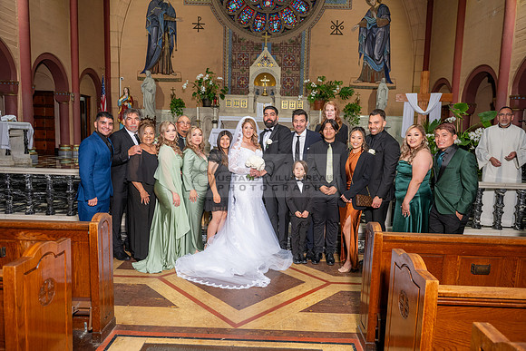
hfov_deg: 73.7
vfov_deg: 53.2
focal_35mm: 24
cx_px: 263
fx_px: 351
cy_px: 176
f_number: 4
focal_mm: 24
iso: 800
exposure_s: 1/200
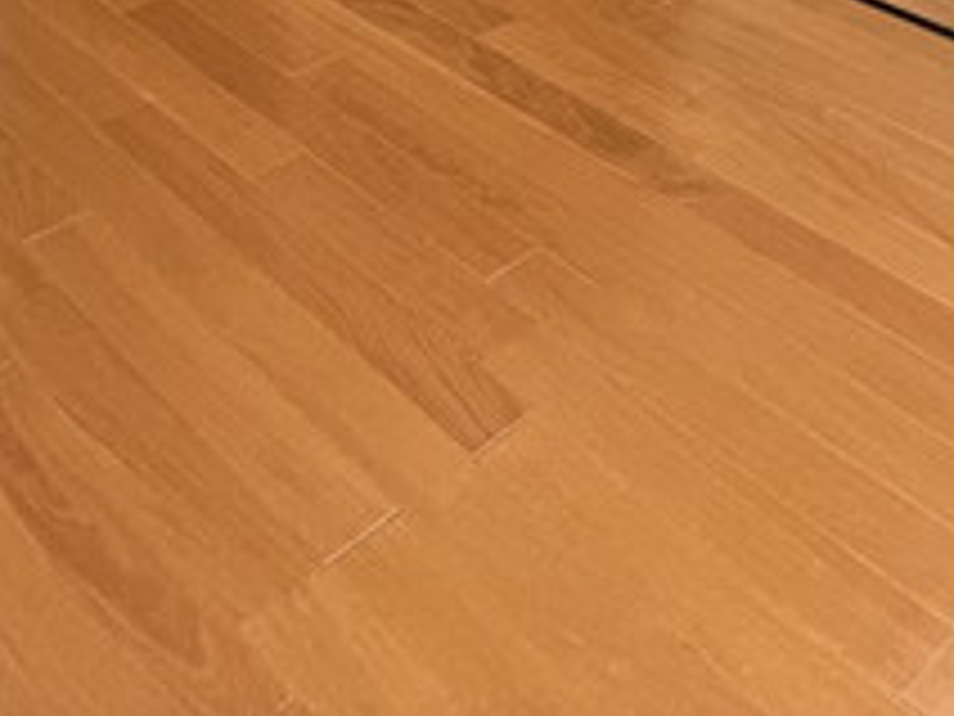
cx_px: 274
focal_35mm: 49
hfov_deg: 38.2
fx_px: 1350
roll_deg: -0.9
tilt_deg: -3.7
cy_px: -630
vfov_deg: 19.9
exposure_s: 1/100
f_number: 1.8
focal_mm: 1.57
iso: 100
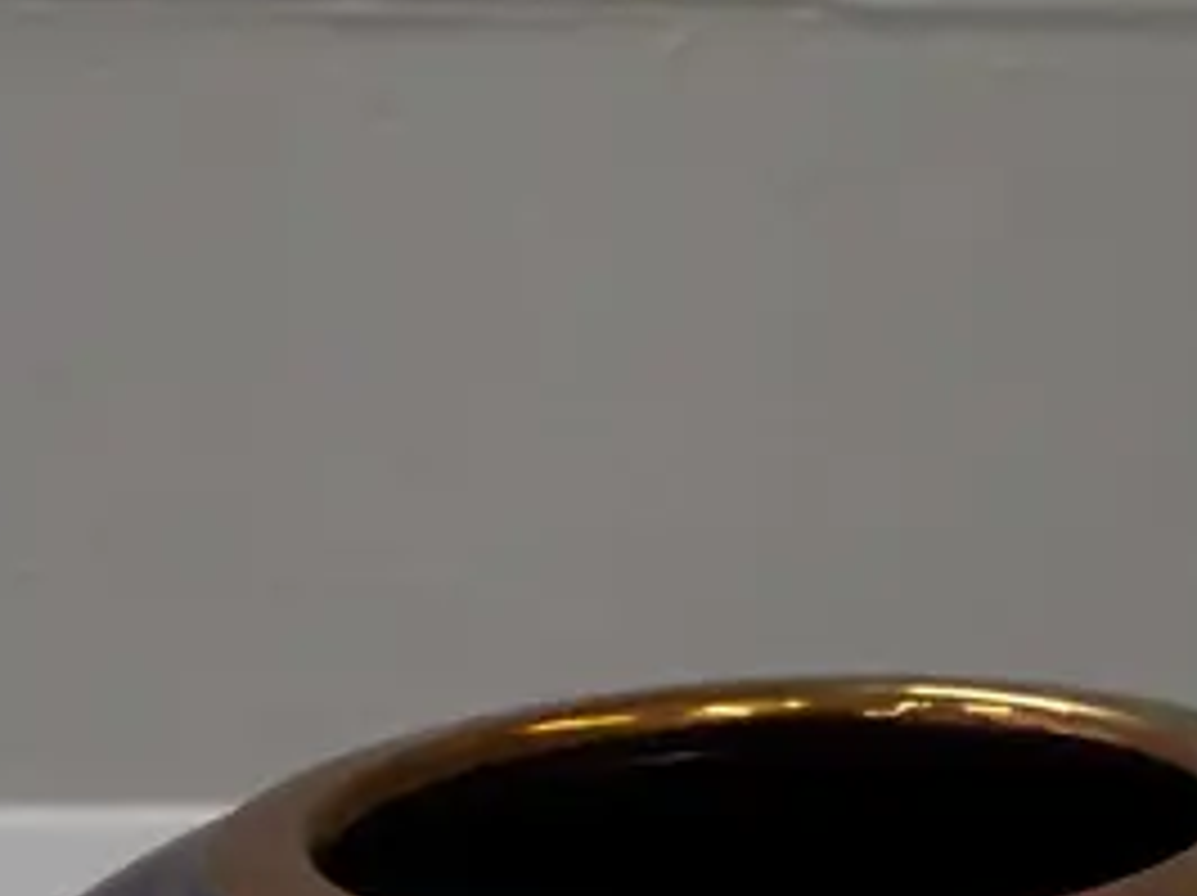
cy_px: 1391
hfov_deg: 12.2
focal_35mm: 154
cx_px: 1836
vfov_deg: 9.3
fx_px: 5320
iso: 3200
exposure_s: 1/160
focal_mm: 20
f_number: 5.6
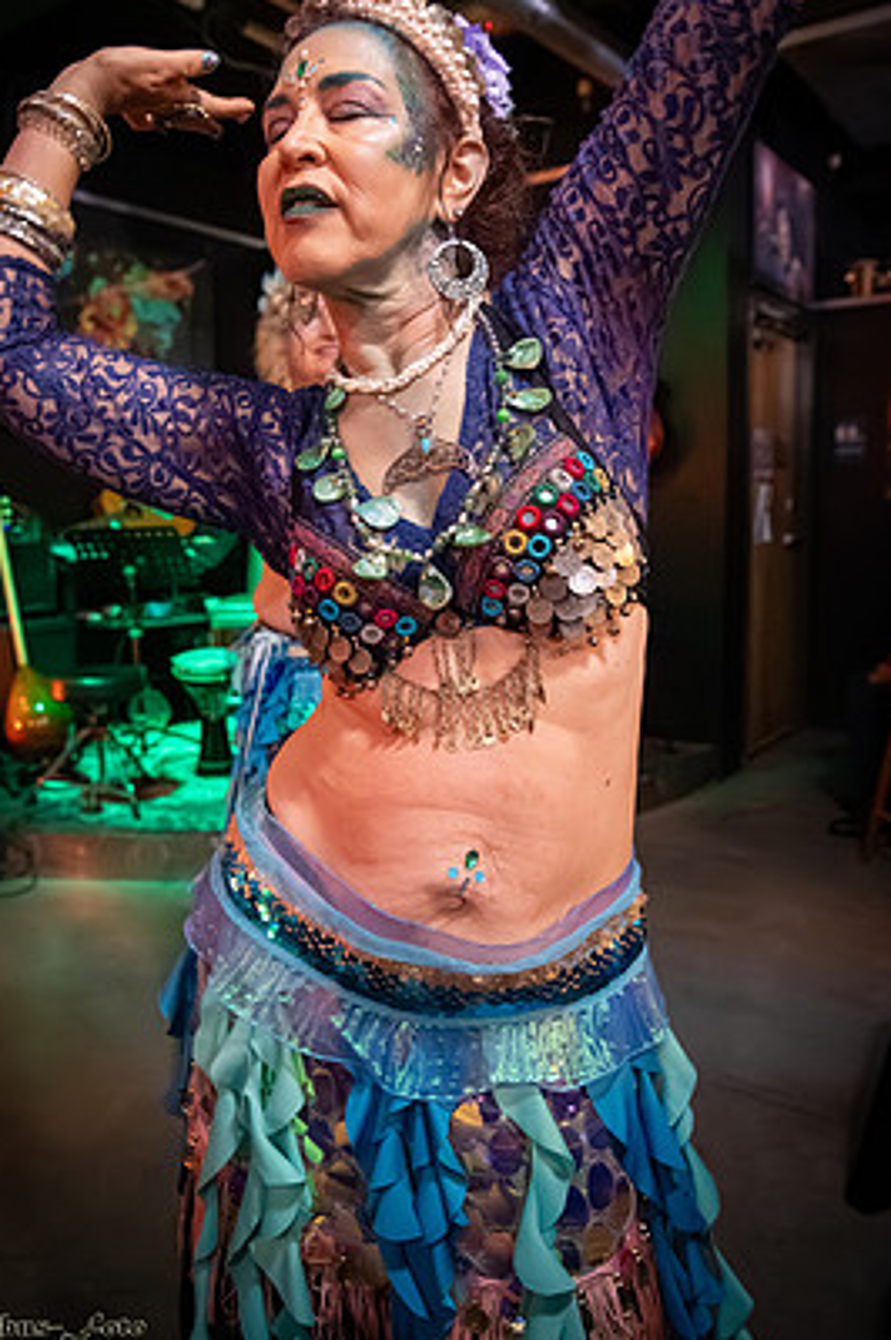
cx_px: 397
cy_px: 610
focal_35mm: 27
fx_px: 1004
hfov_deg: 47.8
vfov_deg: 67.3
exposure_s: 1/200
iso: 40000
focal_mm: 24
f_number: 4
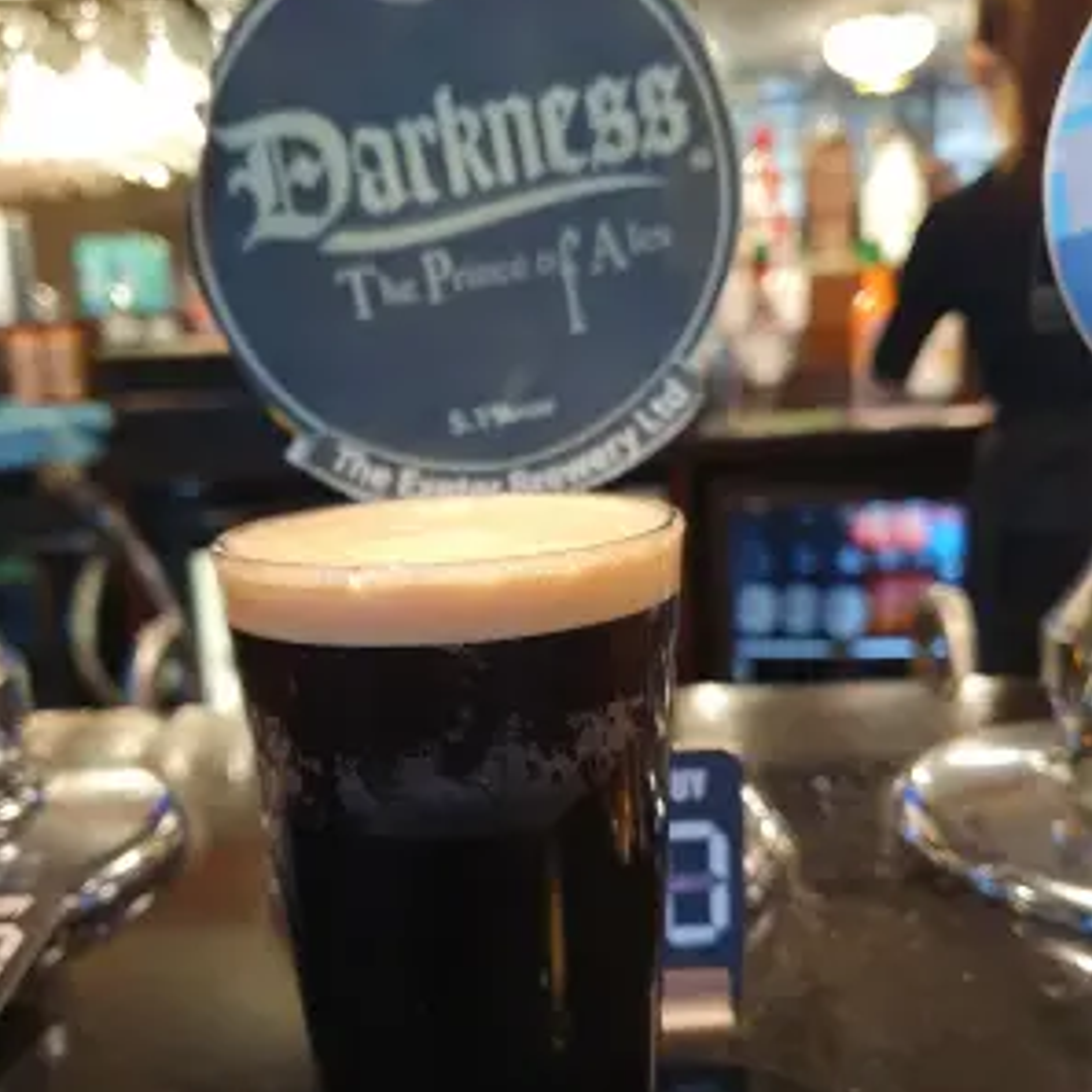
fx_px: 1106
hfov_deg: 52.5
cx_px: 544
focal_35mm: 31
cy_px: 585
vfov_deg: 52.5
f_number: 1.5
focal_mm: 4.32
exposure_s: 1/50
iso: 160
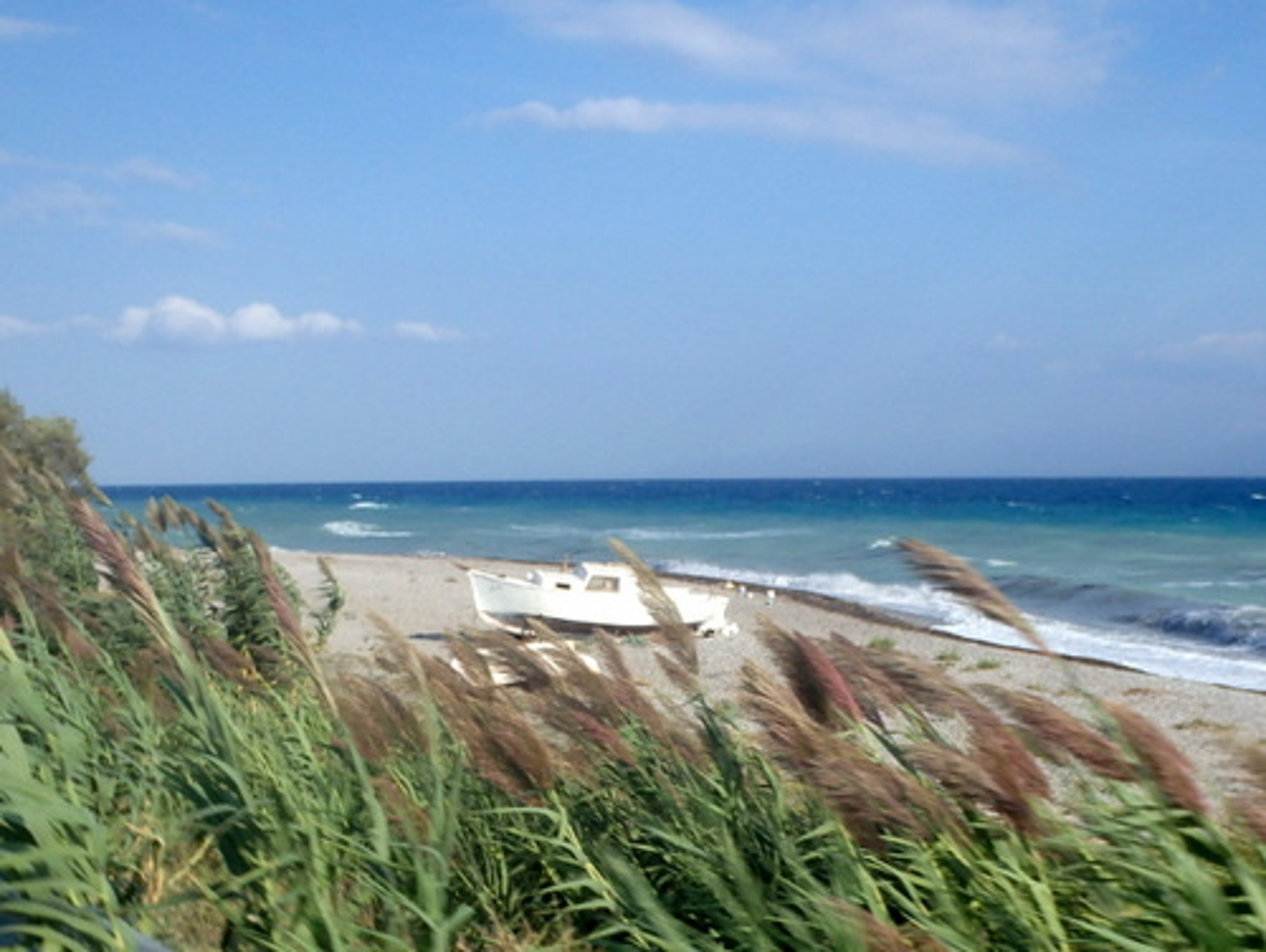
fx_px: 1025
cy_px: 476
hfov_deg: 63.4
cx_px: 633
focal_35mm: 28
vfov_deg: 49.8
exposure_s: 1/125
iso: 125
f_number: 11
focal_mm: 5
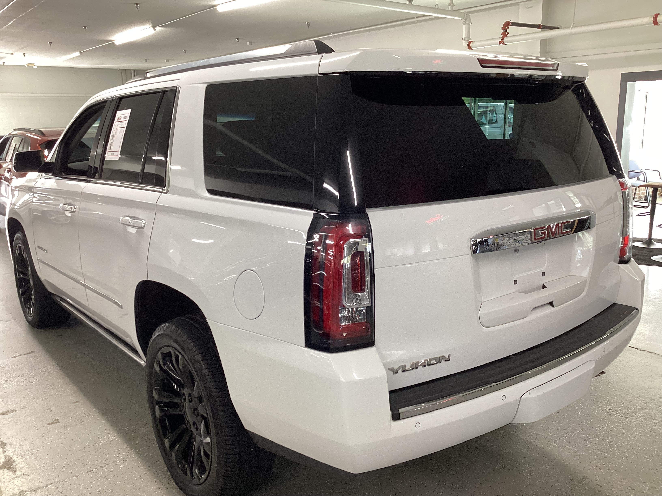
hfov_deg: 58.4
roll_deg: +0.3
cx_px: 331
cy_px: 248
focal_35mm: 31
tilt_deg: -13.6
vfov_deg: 45.4
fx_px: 593
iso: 125
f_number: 2.4
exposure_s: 1/50
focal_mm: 3.3
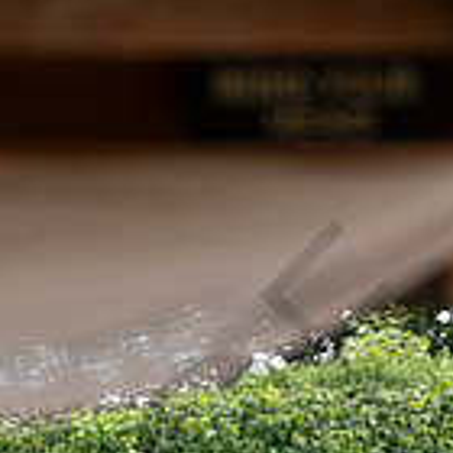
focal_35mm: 307
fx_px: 4545
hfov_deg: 5.7
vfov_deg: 5.6
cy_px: 696
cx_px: 116
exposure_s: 1/640
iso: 200
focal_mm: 74.4
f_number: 3.2
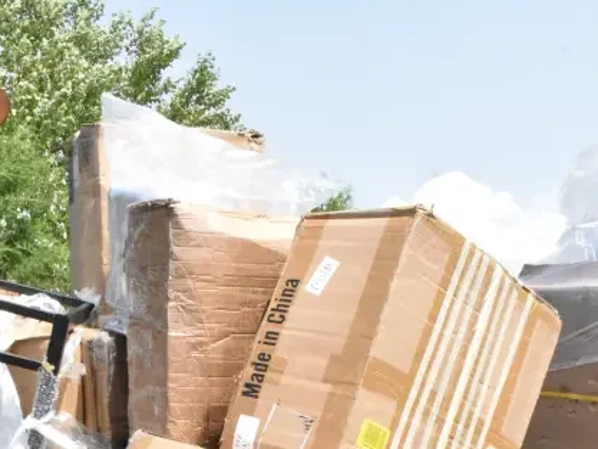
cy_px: 577
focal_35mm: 57
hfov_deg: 33.4
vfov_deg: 22.9
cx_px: 188
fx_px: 985
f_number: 20
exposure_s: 1/1600
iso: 6400
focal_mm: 18
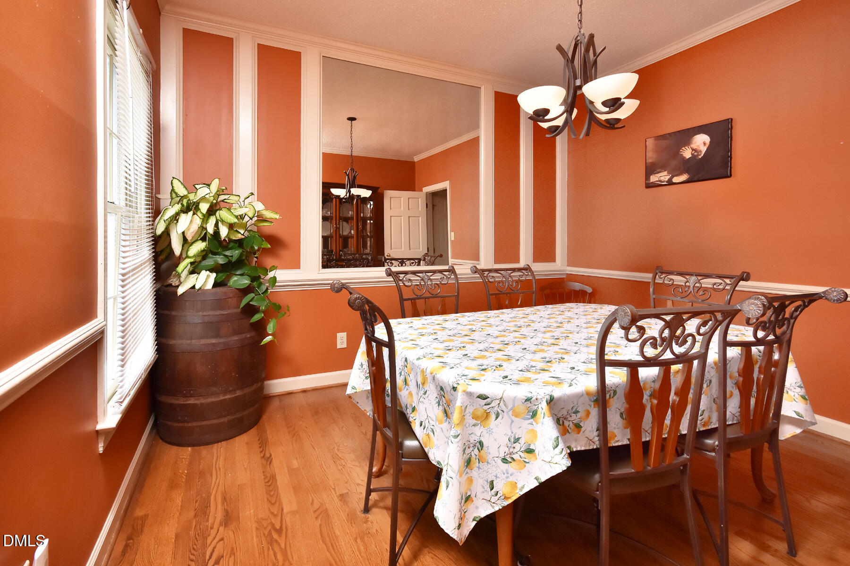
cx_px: 425
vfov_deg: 77.3
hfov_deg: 100.4
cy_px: 283
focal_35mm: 15
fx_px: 354
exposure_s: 1/160
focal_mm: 10
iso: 400
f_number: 7.1
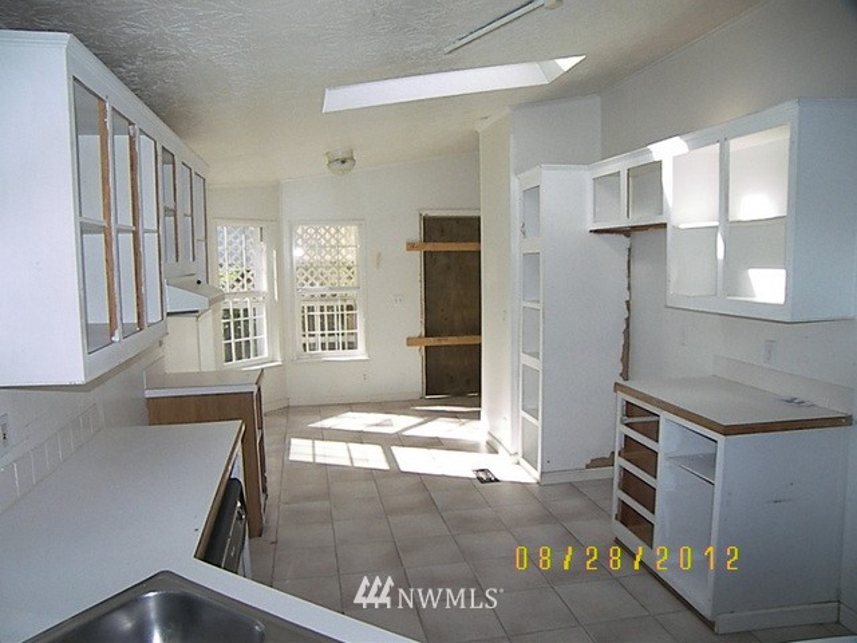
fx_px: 594
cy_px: 322
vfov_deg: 56.8
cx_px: 428
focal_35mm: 24
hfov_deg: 71.6
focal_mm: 5
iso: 400
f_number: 2.8
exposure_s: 1/1600
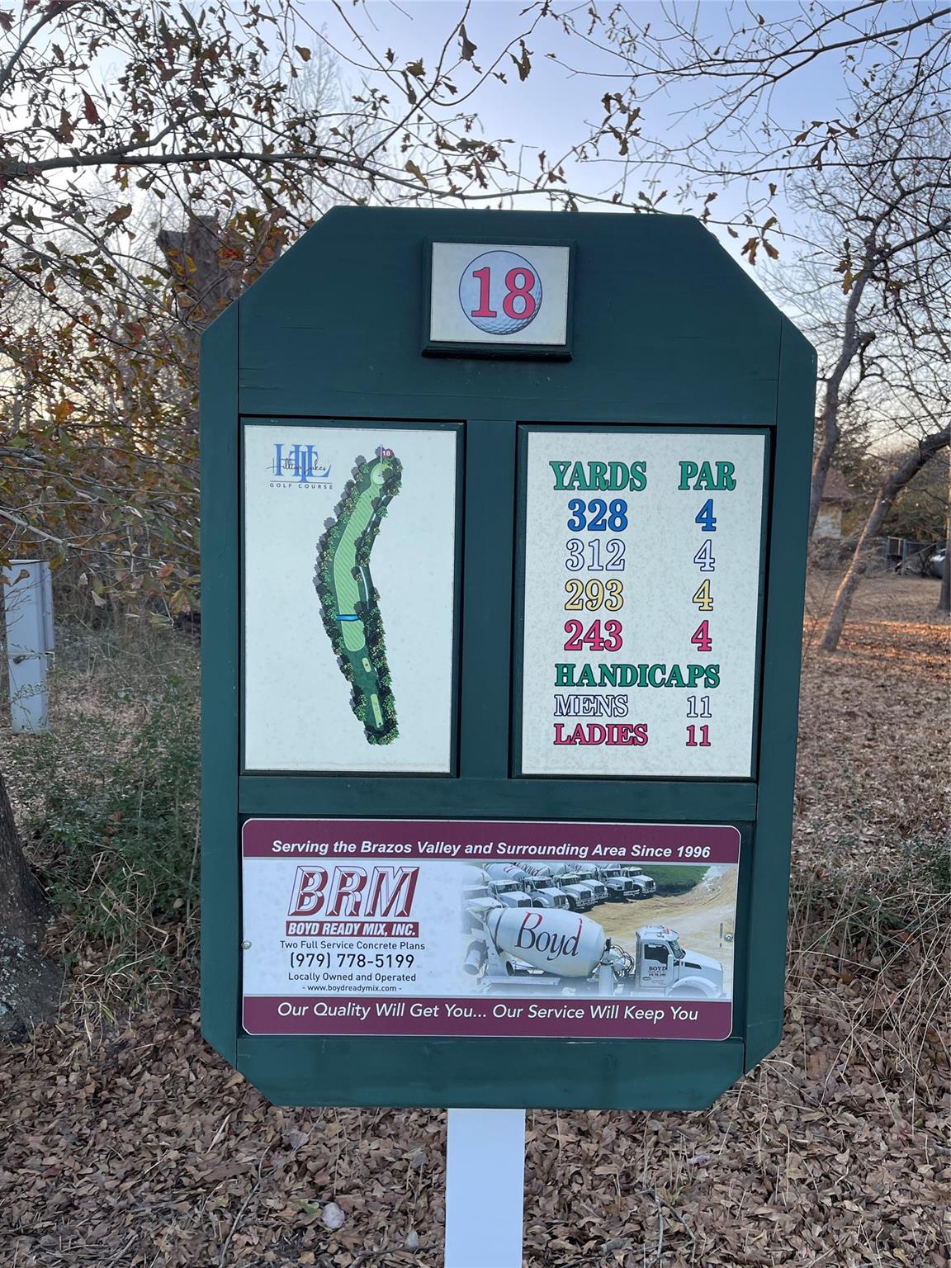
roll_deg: -1.6
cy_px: 634
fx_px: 916
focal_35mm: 25
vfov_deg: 69.4
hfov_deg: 54.9
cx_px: 476
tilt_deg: -6.3
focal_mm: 5.1
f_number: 1.6
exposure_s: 1/236
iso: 32
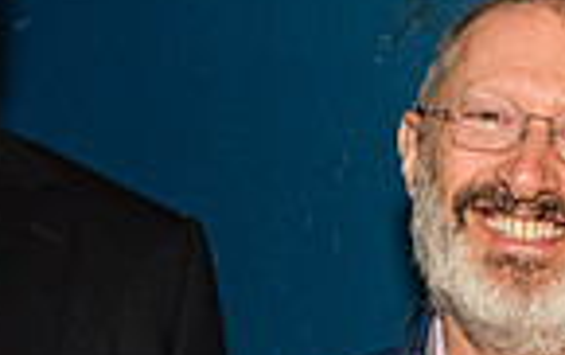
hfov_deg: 12.8
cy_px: 420
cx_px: 563
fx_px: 2482
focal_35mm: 161
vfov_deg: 8.1
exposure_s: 1/200
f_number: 4
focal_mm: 35
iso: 4000
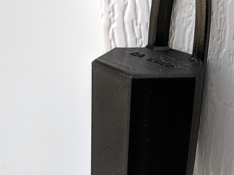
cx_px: 135
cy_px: 106
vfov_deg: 26.5
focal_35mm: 55
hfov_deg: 34.9
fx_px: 372
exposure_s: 1/270
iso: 74
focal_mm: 4.67
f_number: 2
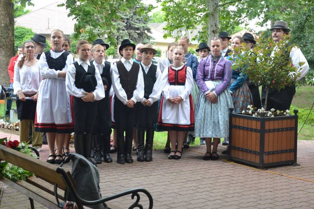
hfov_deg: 31.9
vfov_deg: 21.6
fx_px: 549
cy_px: 104
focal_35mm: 63
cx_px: 157
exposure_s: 1/125
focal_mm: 42
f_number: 5.6
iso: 400
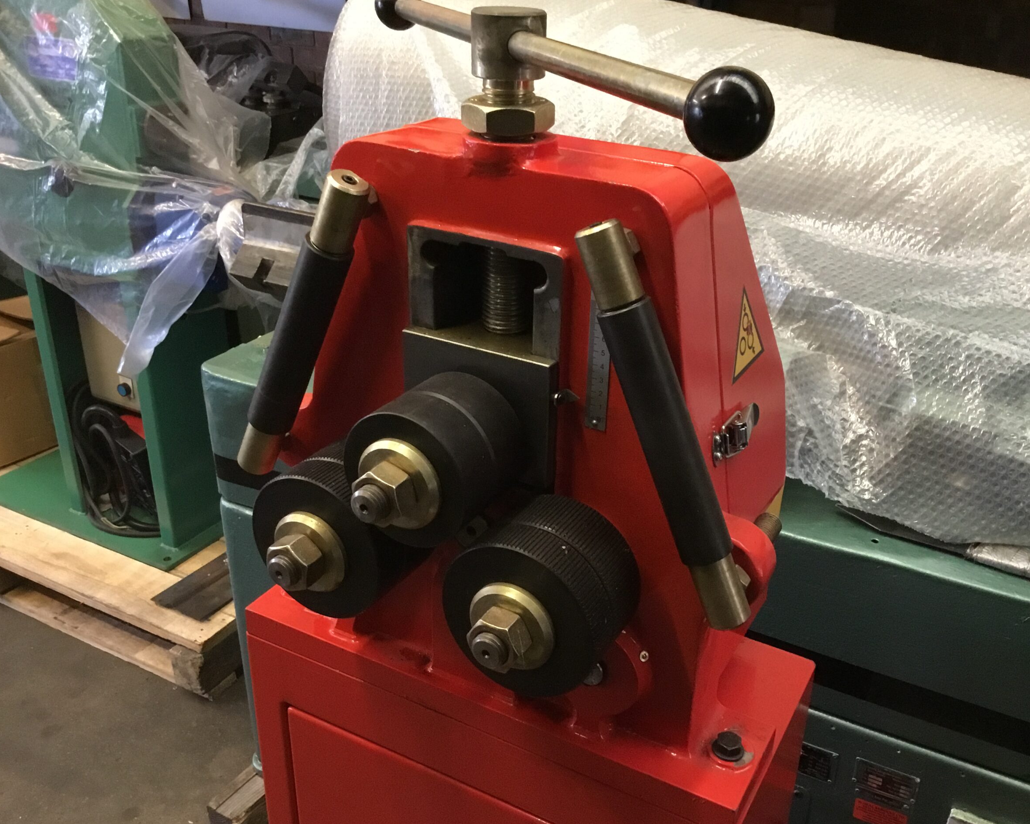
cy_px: 414
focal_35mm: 33
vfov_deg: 44.5
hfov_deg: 54.1
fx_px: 1006
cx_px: 560
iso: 200
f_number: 2.4
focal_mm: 3.3
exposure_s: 1/25
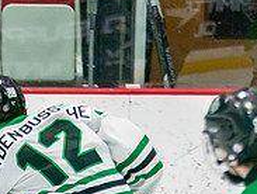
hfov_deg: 2.4
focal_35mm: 817
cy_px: 408
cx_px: -38
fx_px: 6078
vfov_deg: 1.8
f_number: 3.2
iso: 640
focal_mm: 123
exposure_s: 1/640
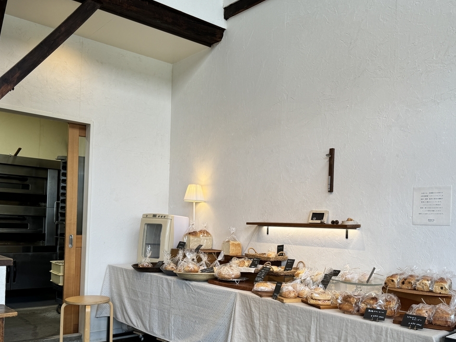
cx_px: 244
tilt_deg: +0.6
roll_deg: -1.8
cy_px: 219
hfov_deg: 55.3
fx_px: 435
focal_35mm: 33
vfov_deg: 42.5
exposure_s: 1/182
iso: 64
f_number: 1.78
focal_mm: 6.76
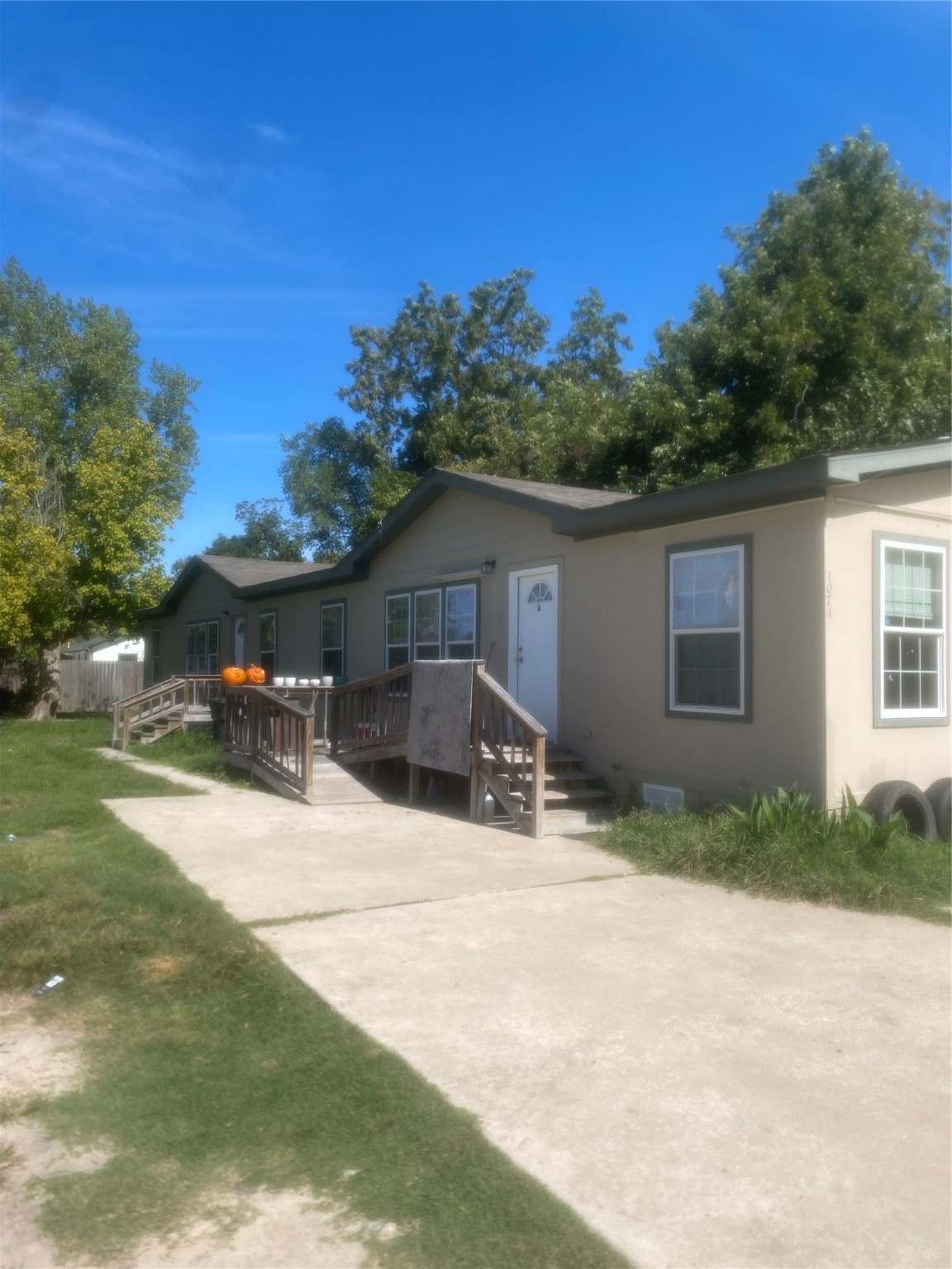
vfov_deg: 67.3
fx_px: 953
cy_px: 634
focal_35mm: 26
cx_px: 476
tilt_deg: +1.9
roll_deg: -1.3
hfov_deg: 53.1
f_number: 1.8
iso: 32
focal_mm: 4.25
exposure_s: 1/3125
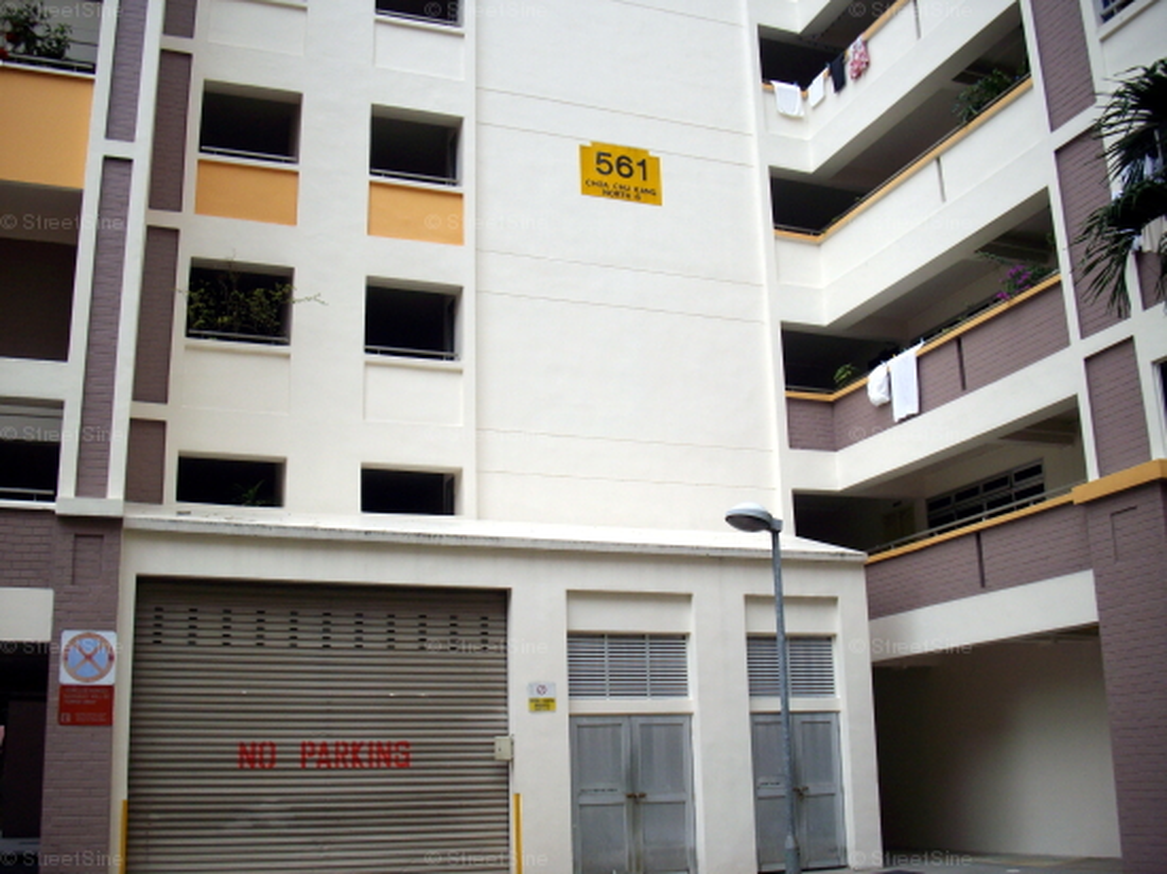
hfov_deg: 50.2
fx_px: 1247
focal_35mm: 37
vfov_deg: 38.6
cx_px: 584
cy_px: 437
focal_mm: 6.2
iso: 80
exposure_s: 1/160
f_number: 5.6
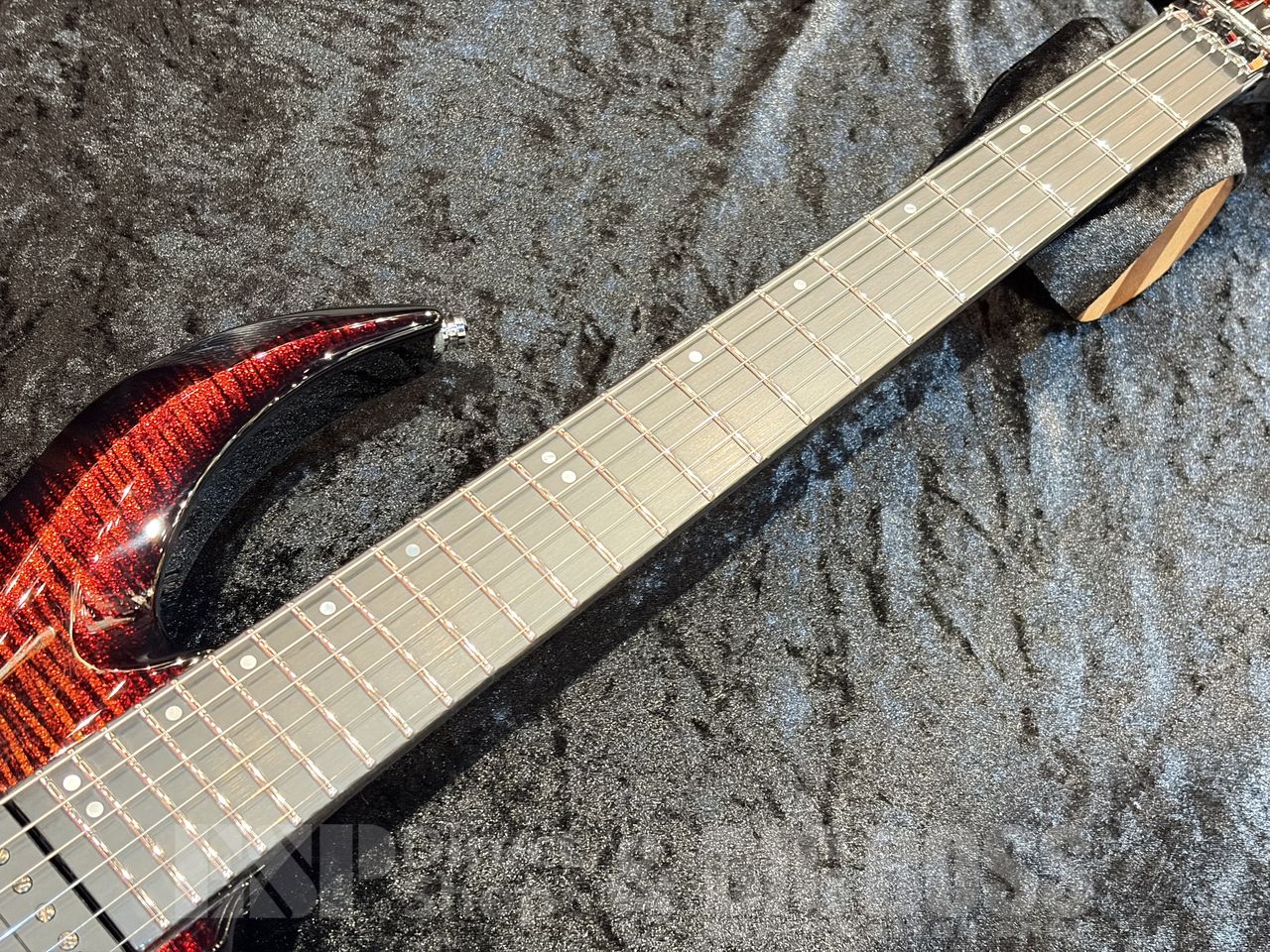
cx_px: 635
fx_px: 1908
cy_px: 476
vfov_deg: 28.0
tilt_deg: -55.9
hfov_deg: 36.8
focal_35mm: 52
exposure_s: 1/30
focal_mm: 5.96
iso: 320
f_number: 1.6
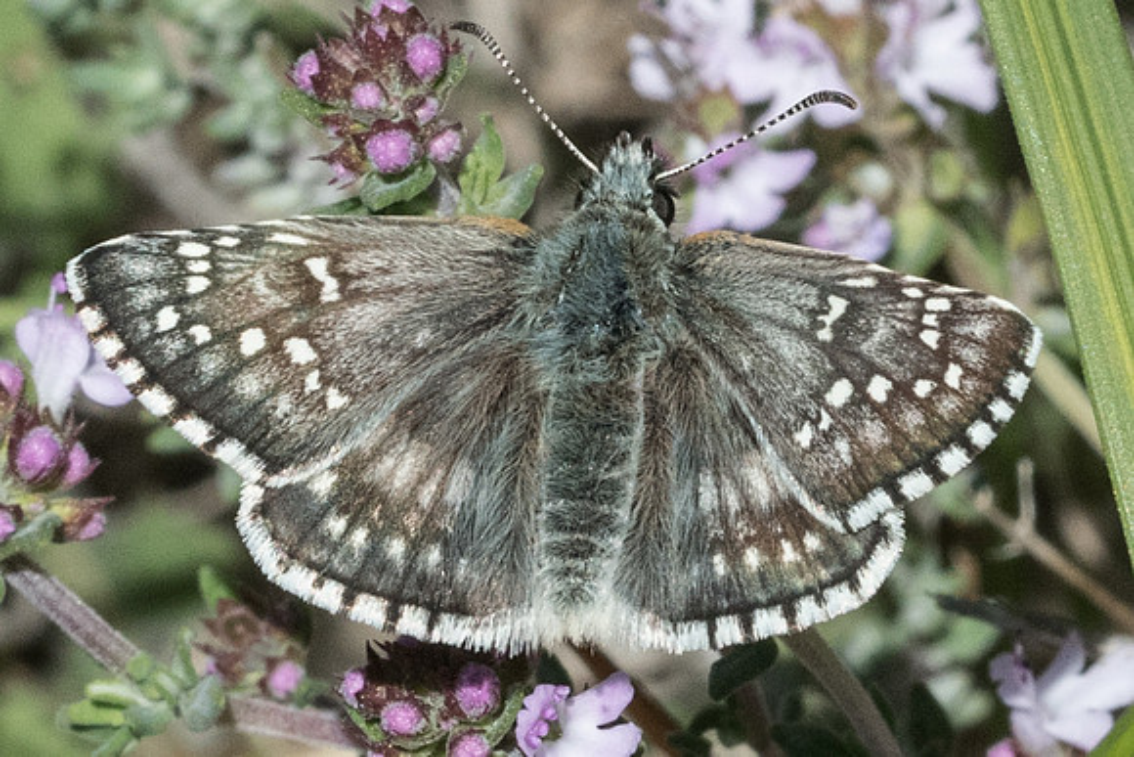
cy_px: 589
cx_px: 415
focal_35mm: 964
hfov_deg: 2.1
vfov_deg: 1.4
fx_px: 30387
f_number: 18
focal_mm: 150
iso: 800
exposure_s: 1/640
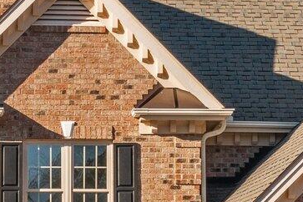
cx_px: 92
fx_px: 1330
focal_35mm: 158
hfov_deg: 13.0
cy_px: 295
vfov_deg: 8.5
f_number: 5.6
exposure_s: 1/320
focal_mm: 10.26
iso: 100
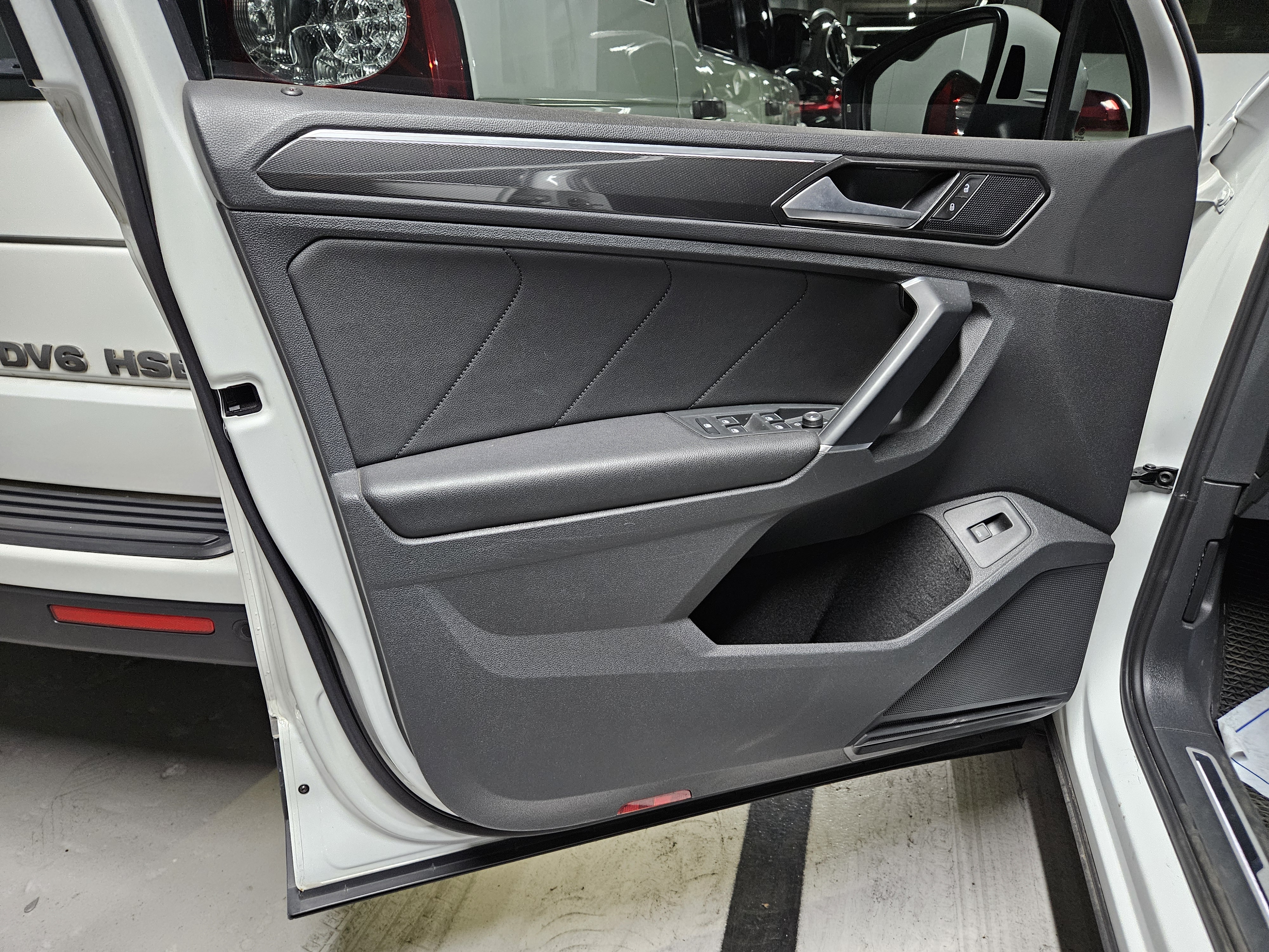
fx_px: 843
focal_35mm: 23
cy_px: 476
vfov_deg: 58.9
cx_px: 634
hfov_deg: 73.9
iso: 640
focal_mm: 5.4
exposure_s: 1/40
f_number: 1.8
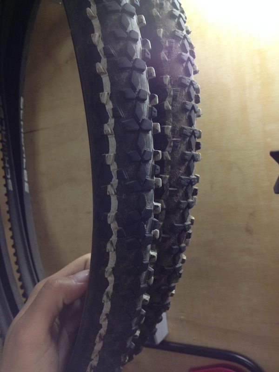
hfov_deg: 40.7
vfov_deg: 52.6
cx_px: 140
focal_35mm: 35
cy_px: 186
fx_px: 376
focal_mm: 4.28
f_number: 2.4
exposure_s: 1/20
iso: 125
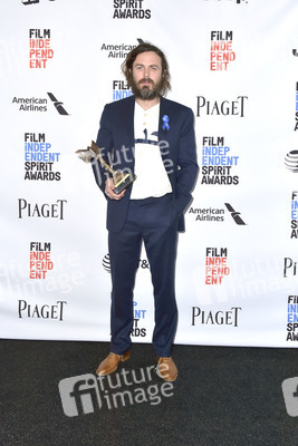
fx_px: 360
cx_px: 149
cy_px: 223
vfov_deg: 63.6
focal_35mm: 29
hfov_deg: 45.0
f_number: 6.3
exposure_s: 1/320
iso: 500
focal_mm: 29
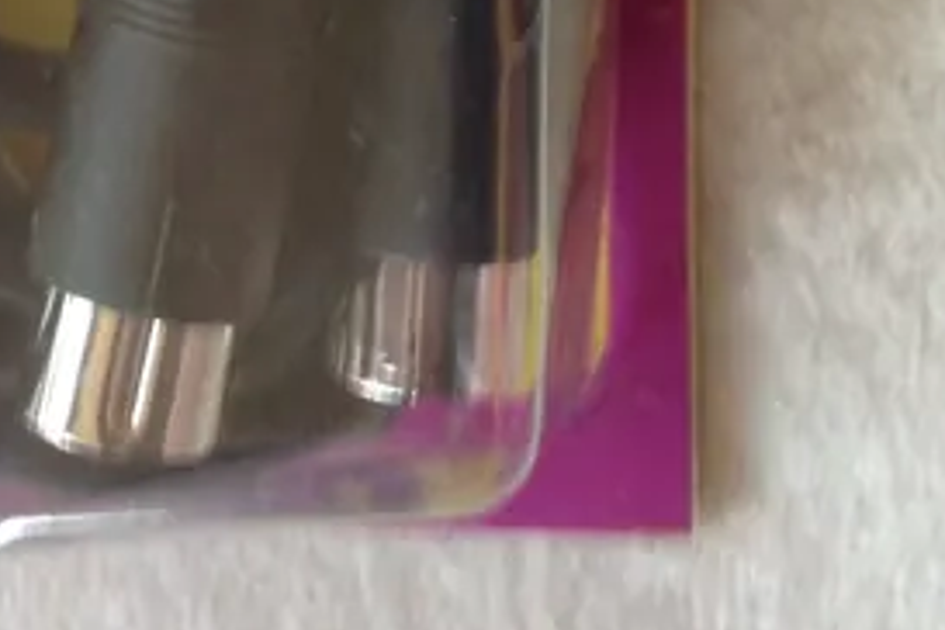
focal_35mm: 133
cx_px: 249
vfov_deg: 9.8
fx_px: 3491
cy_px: -509
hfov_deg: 15.4
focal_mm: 4.28
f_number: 2.4
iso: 64
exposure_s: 1/15
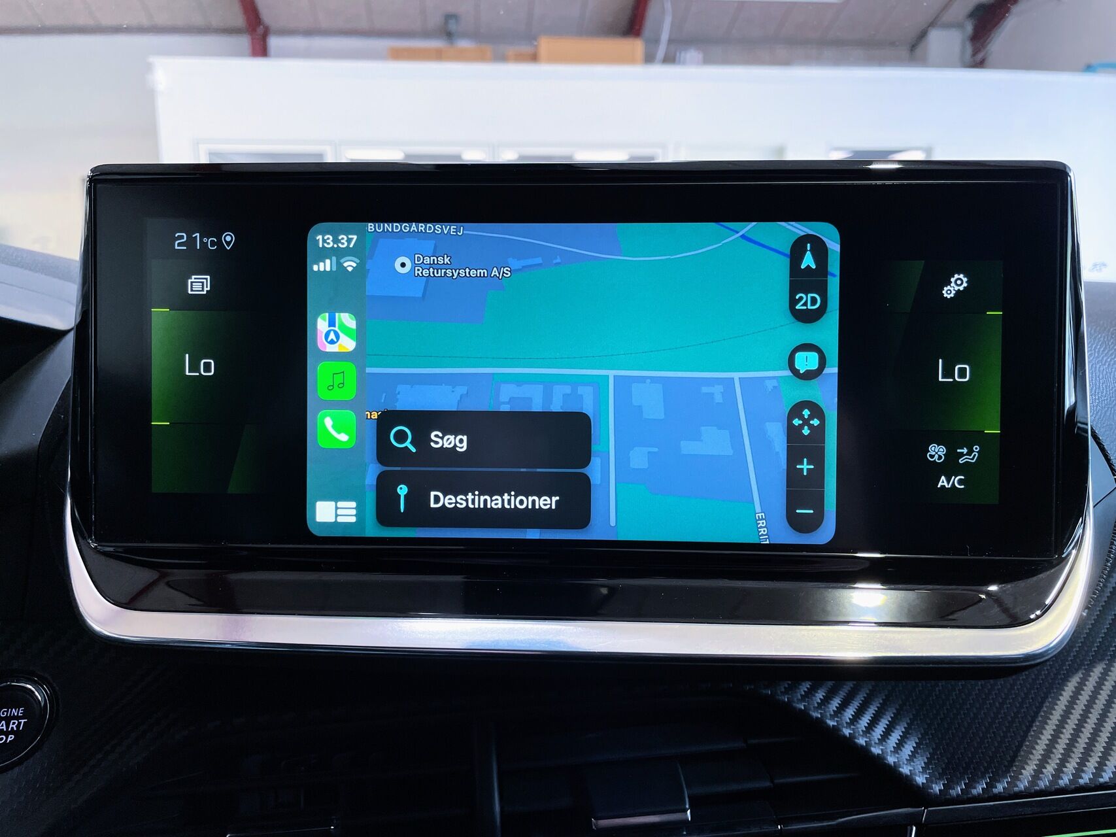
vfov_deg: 53.1
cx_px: 558
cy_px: 418
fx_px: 838
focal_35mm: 26
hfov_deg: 67.3
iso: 80
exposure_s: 1/100
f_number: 1.6
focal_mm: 4.2
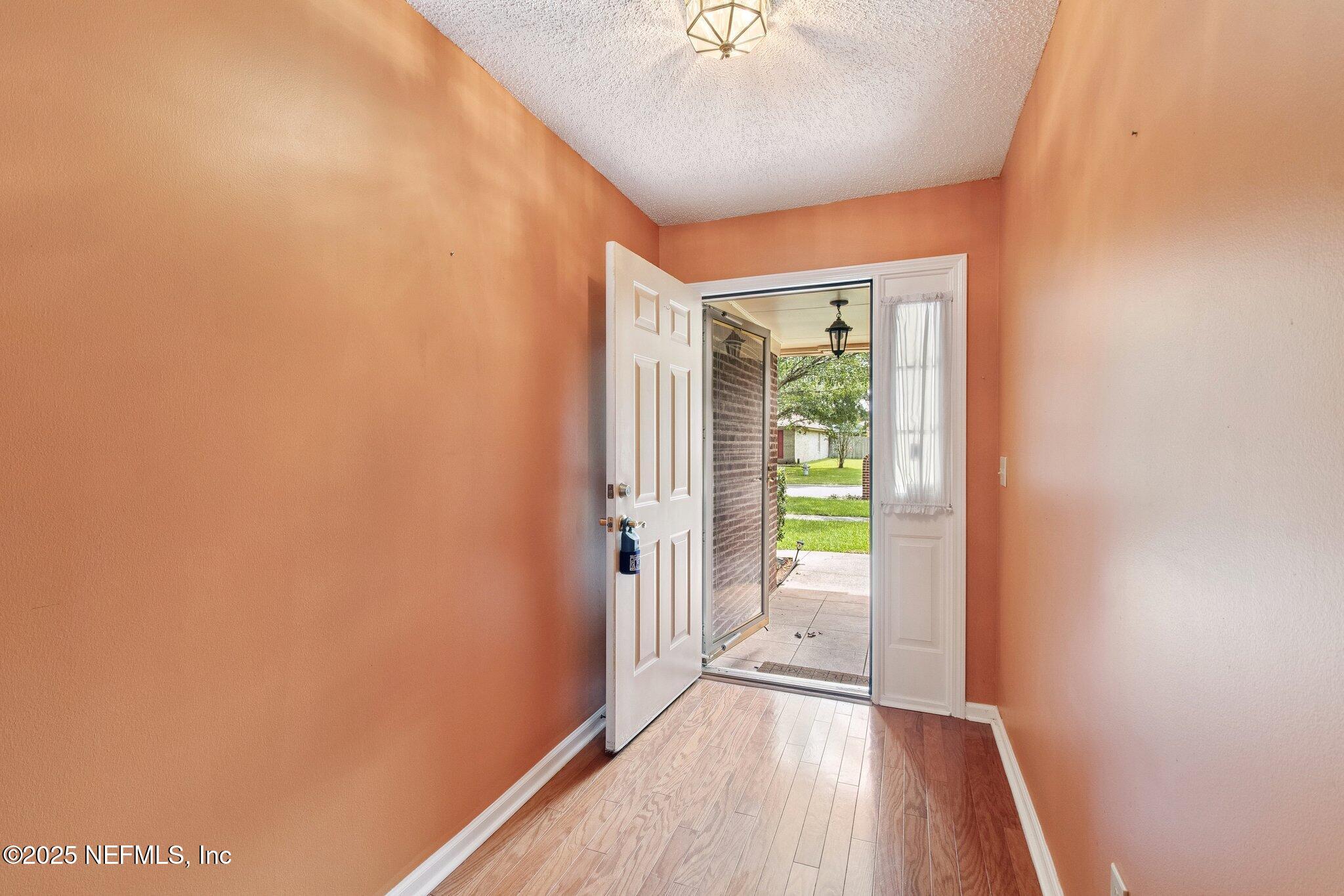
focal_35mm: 15
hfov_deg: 100.4
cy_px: 448
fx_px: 560
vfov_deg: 77.3
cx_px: 672
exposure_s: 1/40
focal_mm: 10
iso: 400
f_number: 8
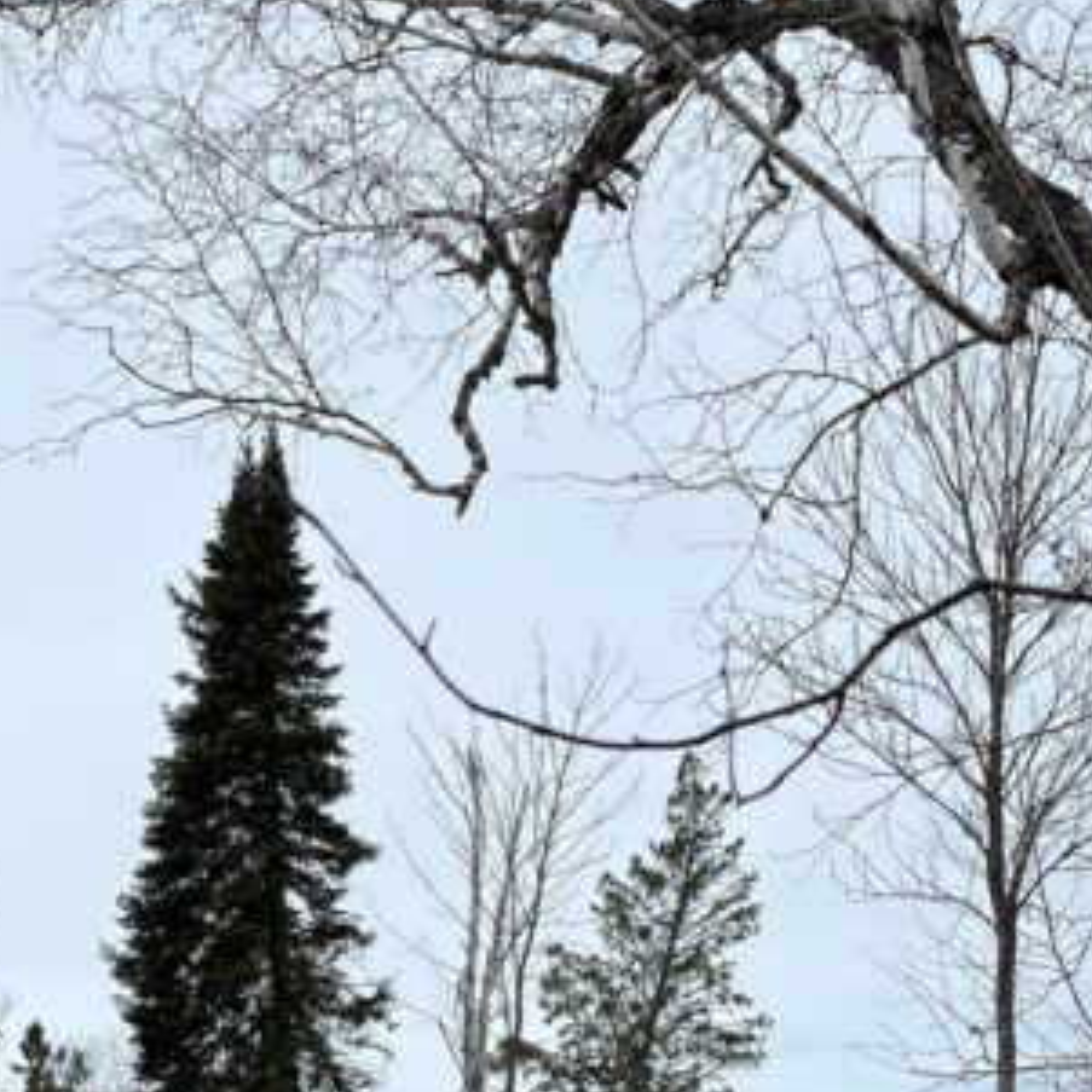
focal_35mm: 61
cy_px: 1255
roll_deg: +0.4
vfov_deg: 25.7
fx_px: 2177
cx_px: 653
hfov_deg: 28.1
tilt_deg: -2.6
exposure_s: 1/4651
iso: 50
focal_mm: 5.1
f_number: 1.6
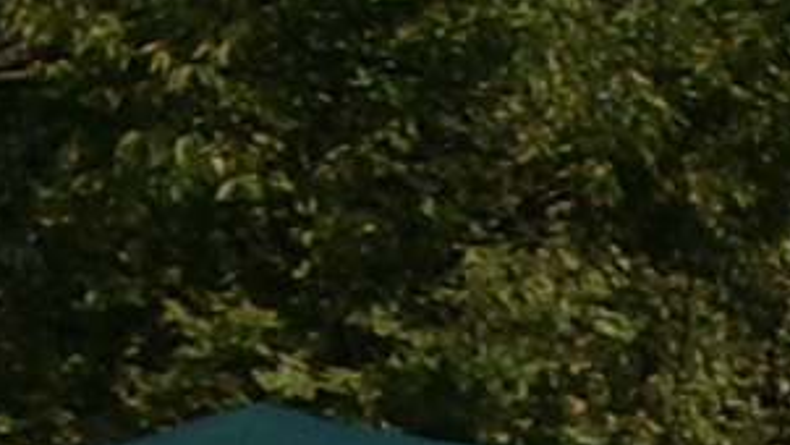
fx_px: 6097
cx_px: 1240
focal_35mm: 291
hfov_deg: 7.3
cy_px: 1840
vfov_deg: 3.9
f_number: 4.3
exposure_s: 1/640
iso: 50
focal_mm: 5.8
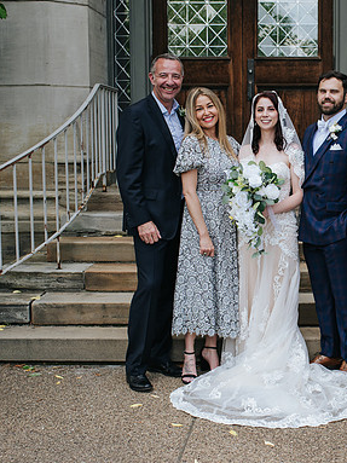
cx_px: 296
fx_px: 802
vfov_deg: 32.2
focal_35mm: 60
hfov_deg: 23.9
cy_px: 251
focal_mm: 35
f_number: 3.5
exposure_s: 1/400
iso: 200
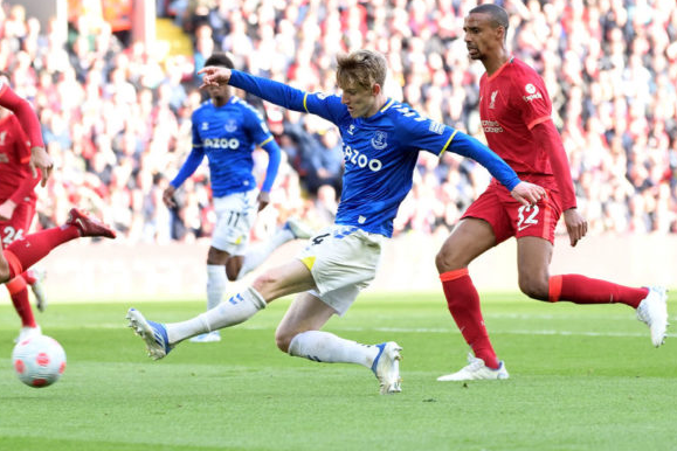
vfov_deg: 7.7
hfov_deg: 11.5
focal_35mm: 179
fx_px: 3366
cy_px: 161
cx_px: 254
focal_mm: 135
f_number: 2.8
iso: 800
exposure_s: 1/1000
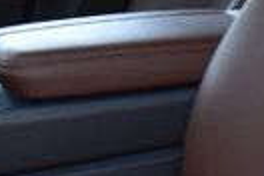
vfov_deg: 6.4
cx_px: -230
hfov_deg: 9.3
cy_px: -124
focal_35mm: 209
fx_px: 1533
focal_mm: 18
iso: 400
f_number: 8
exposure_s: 1/50
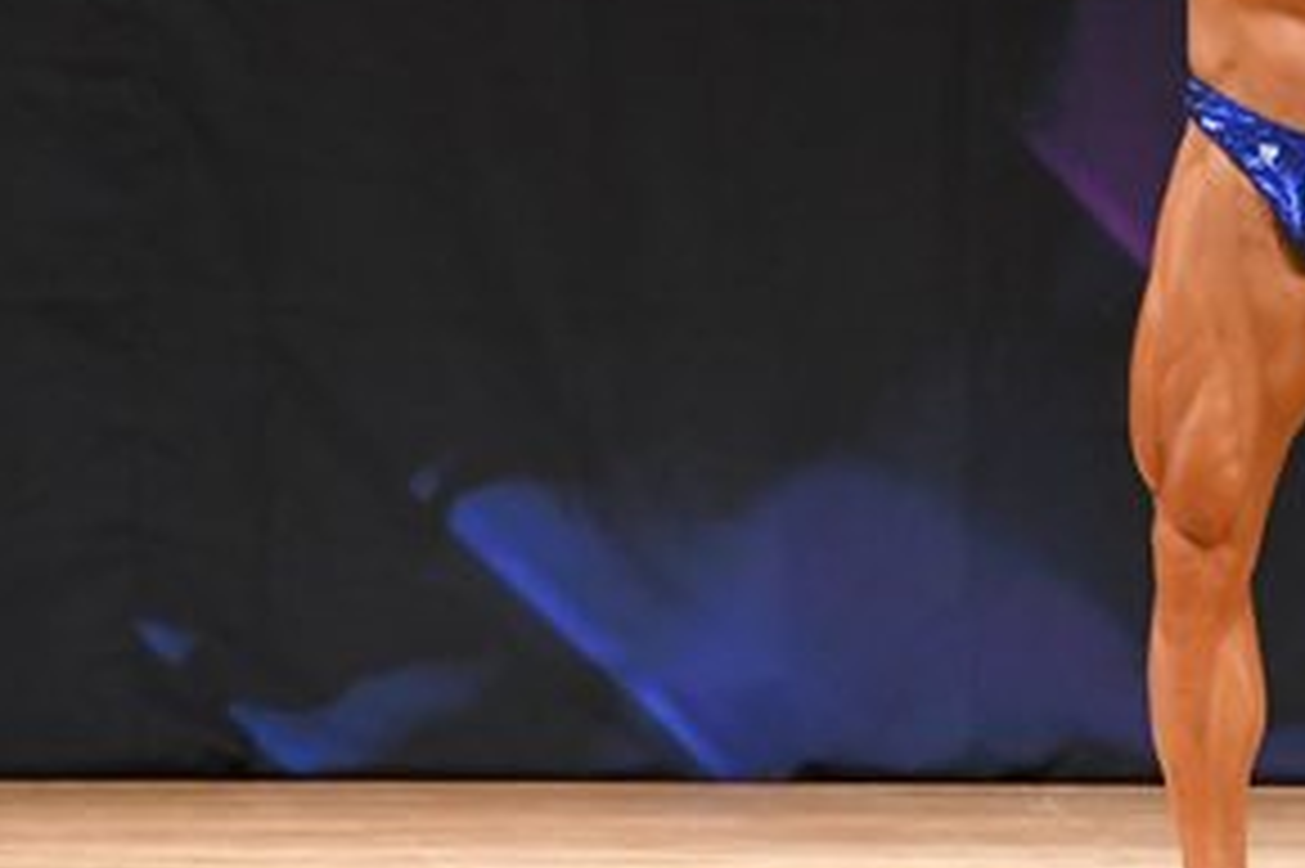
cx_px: 1433
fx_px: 23222
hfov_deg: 3.2
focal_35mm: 641
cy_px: -58
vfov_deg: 2.1
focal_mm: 160
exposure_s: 1/400
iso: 3200
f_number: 5.6
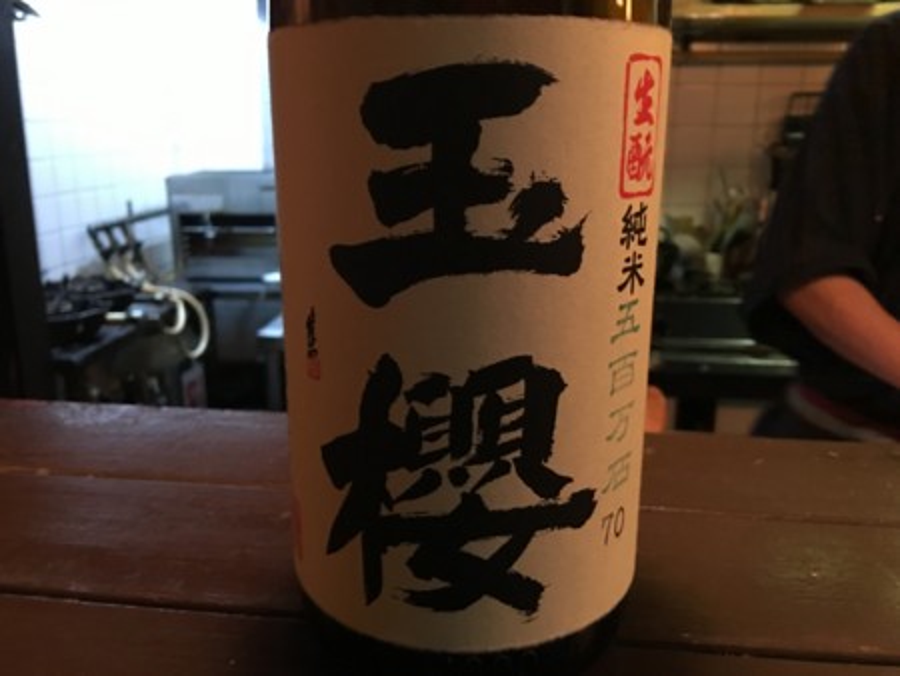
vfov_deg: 48.3
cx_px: 450
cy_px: 338
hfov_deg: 61.6
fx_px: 754
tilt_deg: -15.9
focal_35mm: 29
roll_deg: -0.3
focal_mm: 4.15
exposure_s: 1/4
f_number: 2.2
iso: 160
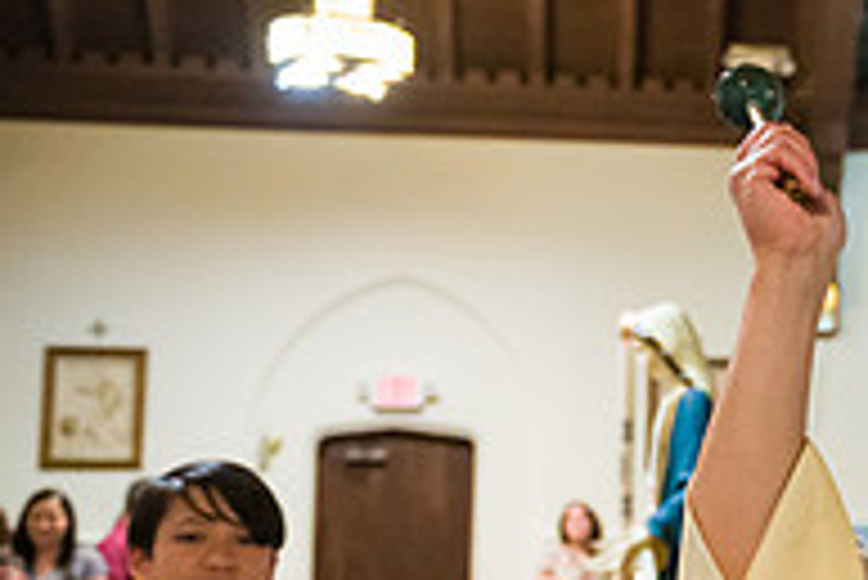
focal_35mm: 72
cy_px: 468
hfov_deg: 25.0
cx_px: 1075
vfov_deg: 18.8
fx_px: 1737
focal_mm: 24
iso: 5000
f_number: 3.2
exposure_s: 1/200
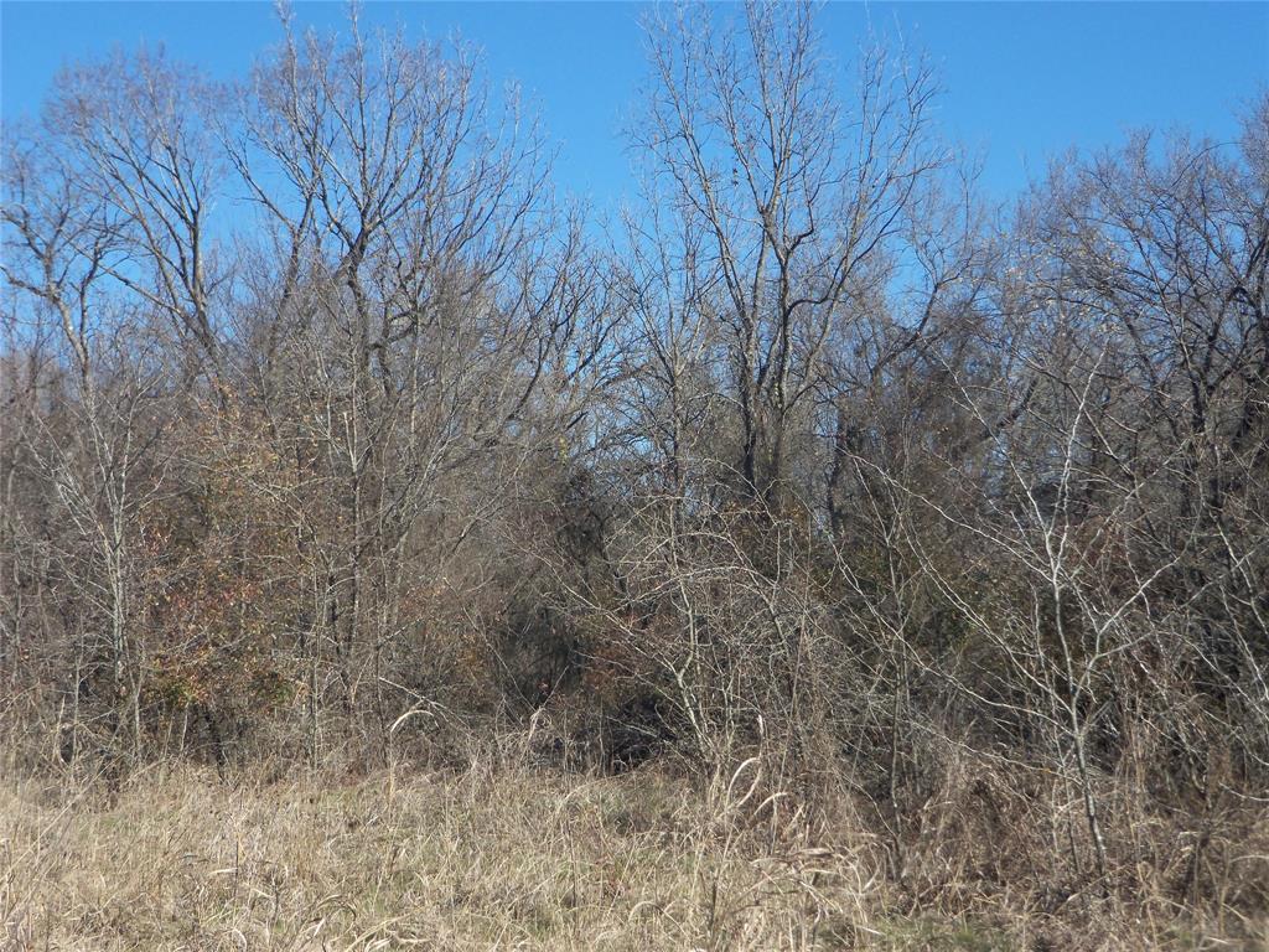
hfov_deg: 31.2
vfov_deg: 23.7
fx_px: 2273
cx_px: 634
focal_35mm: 62
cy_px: 476
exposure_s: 1/320
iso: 64
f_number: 4.8
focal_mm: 10.9
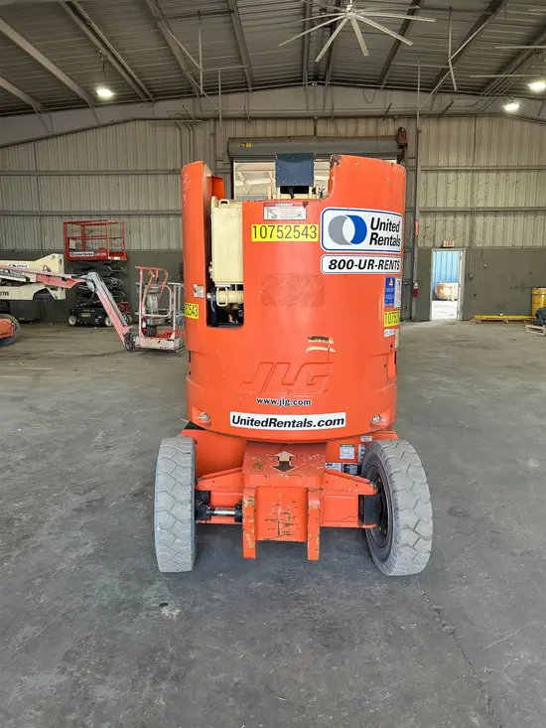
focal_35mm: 26
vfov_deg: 67.3
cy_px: 364
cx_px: 273
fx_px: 547
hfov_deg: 53.1
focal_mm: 5.7
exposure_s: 1/121
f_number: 1.5
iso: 50
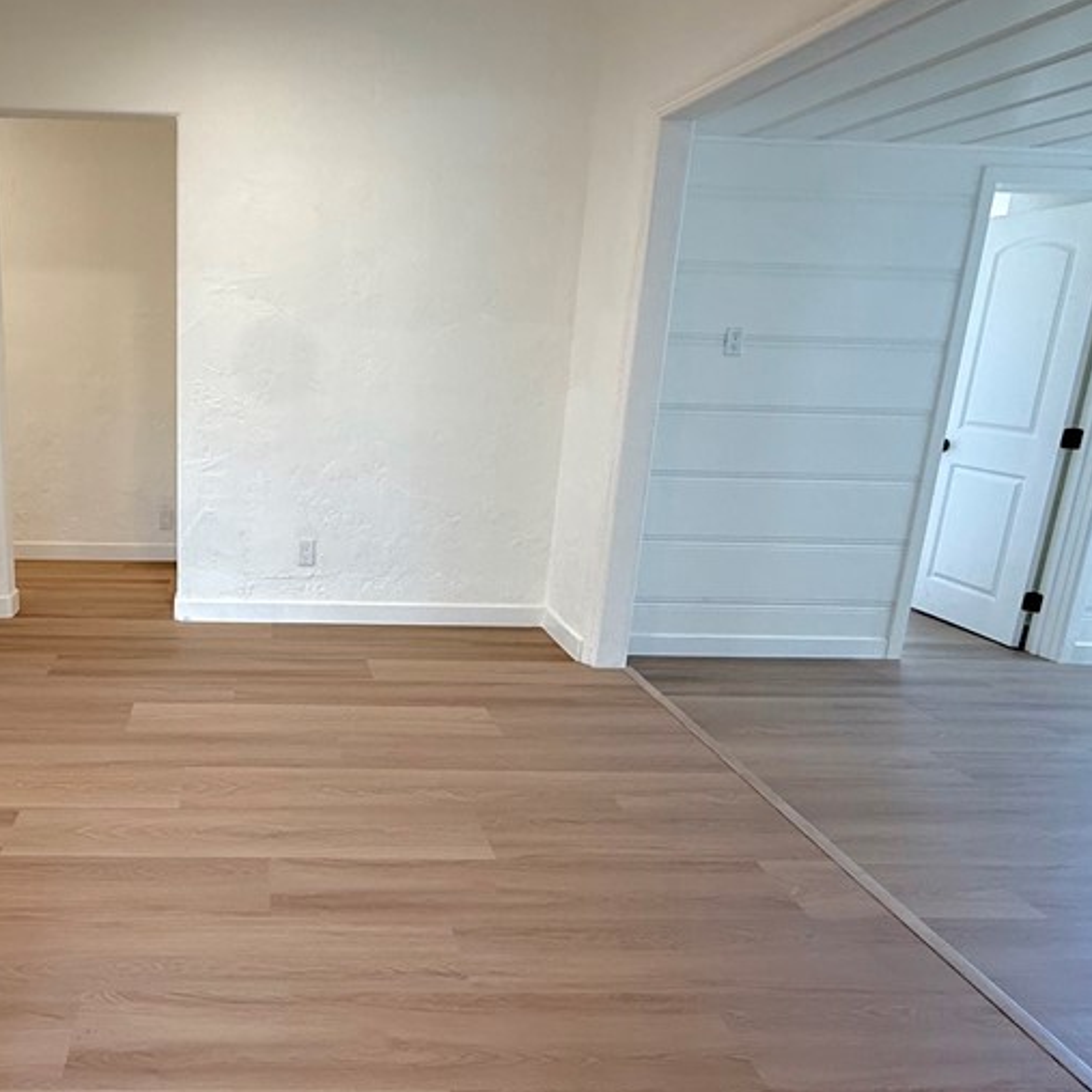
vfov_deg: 62.9
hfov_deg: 59.5
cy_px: 547
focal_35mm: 25
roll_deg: -1.2
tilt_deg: -13.0
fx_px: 892
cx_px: 271
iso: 160
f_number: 2.2
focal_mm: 2.22
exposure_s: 1/120
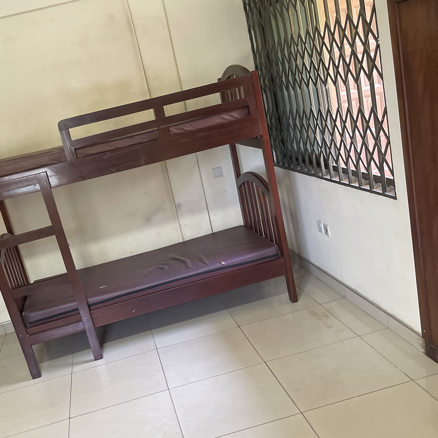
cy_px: 276
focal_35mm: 38
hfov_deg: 43.6
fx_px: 544
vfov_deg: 43.5
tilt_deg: -17.2
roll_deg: +13.0
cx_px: 174
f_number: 1.6
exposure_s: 1/50
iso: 500
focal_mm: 5.1
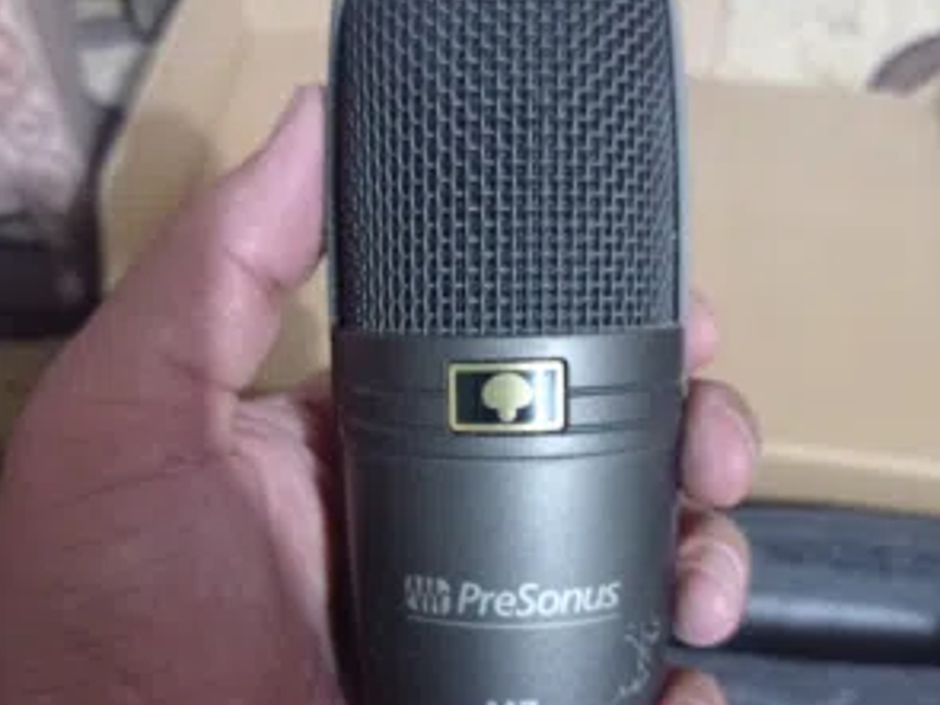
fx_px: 1031
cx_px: 465
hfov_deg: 49.0
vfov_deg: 37.6
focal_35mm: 38
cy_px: 419
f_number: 1.79
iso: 750
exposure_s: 1/16.7
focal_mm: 4.7
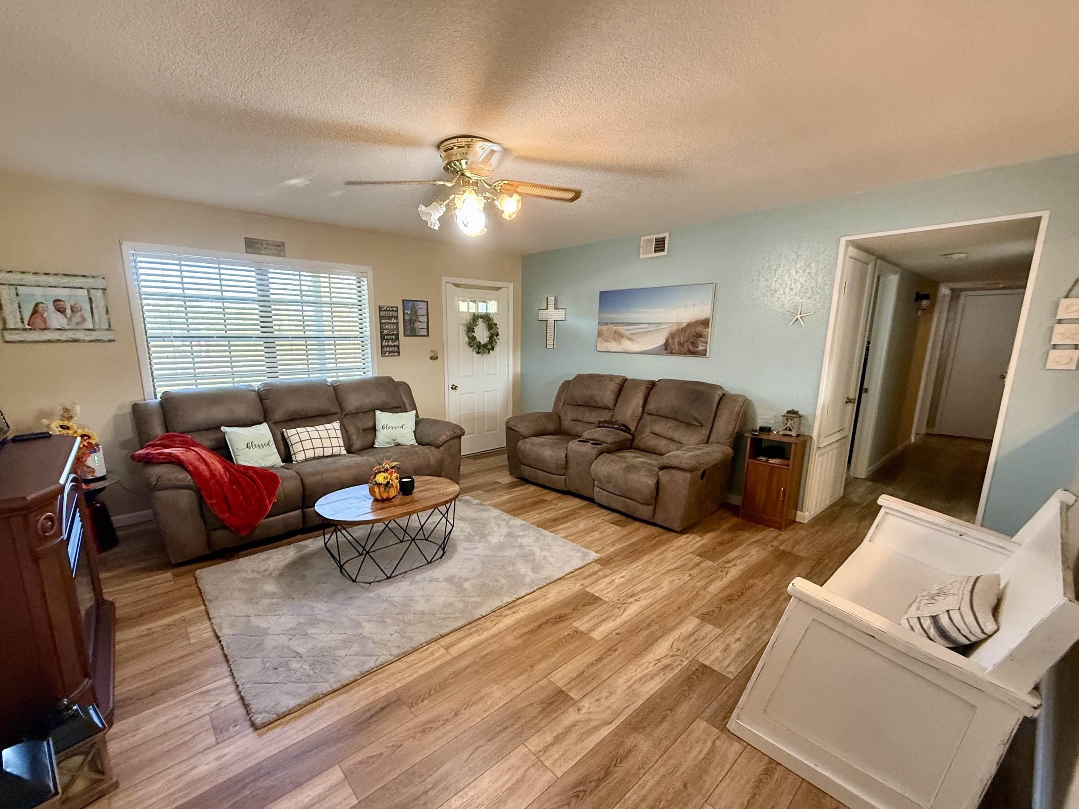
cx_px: 510
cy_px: 430
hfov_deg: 98.1
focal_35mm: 15
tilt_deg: -11.9
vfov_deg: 81.6
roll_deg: -0.6
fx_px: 468
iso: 400
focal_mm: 2.22
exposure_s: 1/60
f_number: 2.2
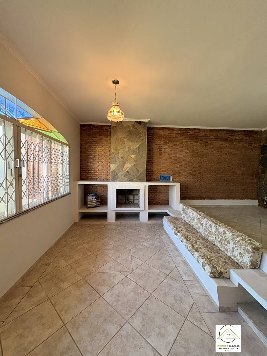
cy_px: 178
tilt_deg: -2.8
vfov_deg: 102.1
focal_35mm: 14
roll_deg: -1.2
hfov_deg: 85.7
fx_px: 144
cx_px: 134
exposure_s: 1/60
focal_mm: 2.22
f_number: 2.2
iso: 250
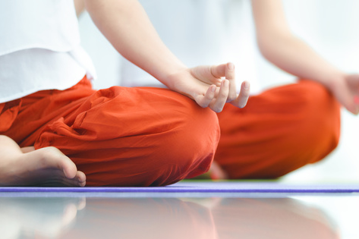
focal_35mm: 242
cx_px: 166
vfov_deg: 5.7
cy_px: 148
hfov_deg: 8.5
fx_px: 2412
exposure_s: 1/160
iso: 640
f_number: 2
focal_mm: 135
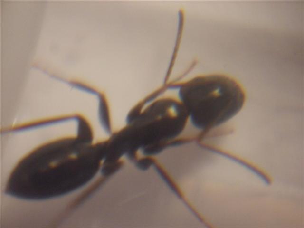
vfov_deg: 11.0
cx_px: 152
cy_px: 114
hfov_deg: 14.6
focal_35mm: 135
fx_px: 1186
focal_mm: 24.5
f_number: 5.9
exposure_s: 1/45
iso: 400
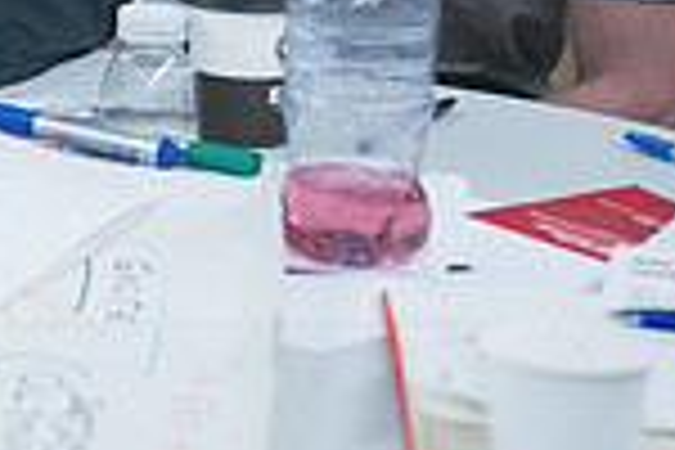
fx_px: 3637
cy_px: -158
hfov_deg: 10.1
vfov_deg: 7.0
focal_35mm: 194
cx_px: -482
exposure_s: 1/60
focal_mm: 48
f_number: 2.8
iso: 640
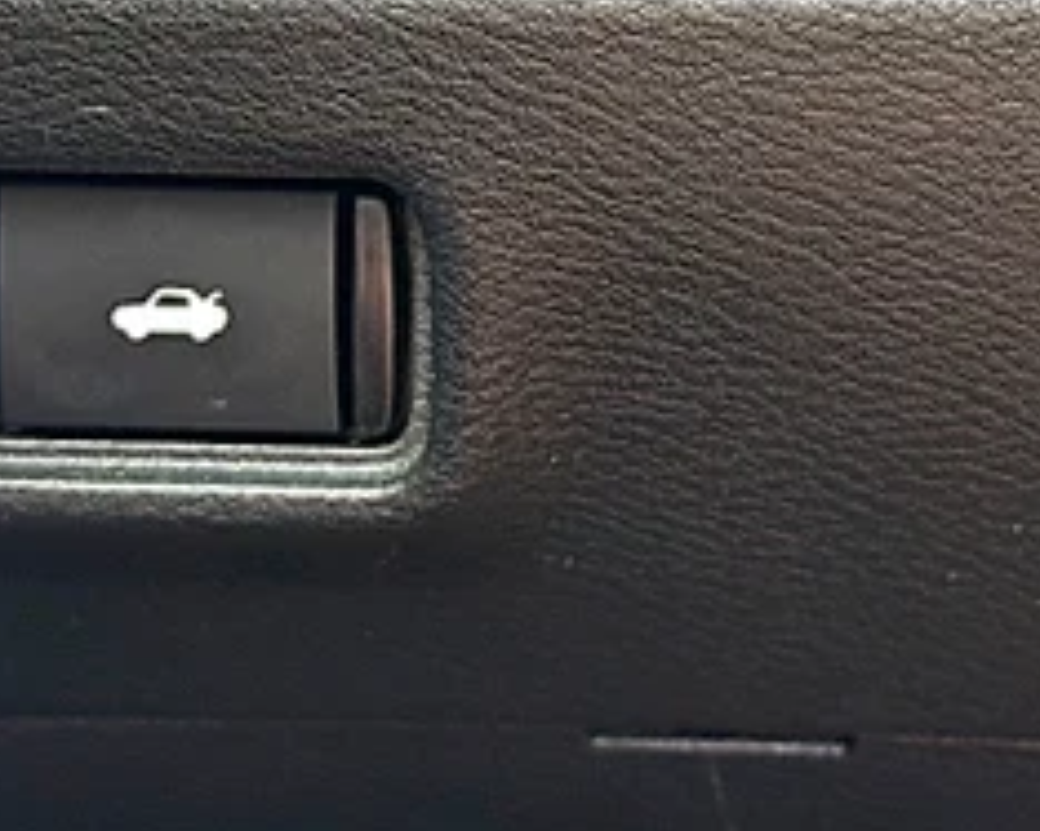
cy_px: -131
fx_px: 4307
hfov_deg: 13.7
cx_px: 898
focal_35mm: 140
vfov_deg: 10.8
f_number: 1.78
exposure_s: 1/149
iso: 80
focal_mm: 6.86
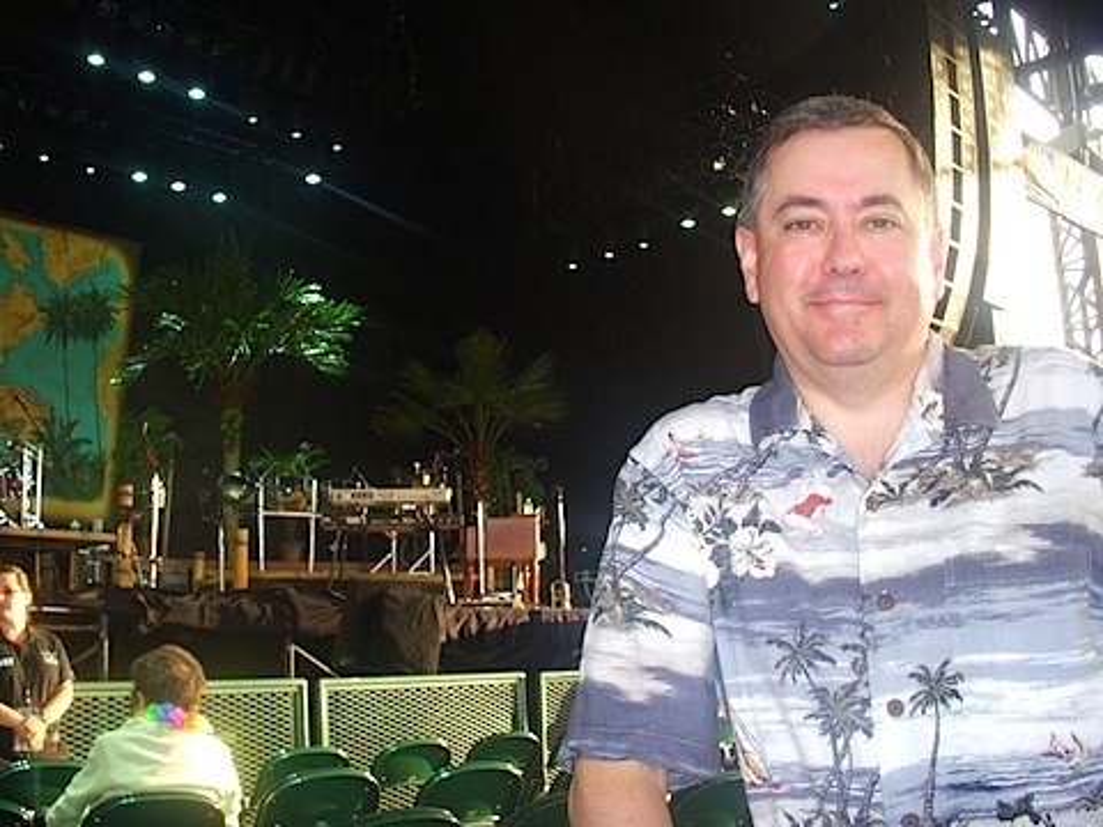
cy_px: 414
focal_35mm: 38
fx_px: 1211
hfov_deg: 49.0
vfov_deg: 37.7
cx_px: 552
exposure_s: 1/30
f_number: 3.3
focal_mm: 6.3
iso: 100
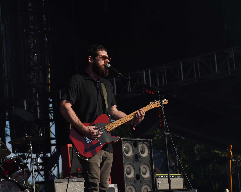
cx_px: 98
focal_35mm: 124
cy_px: 99
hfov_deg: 15.5
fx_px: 884
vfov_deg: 12.4
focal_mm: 105
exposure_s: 1/640
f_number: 8
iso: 100
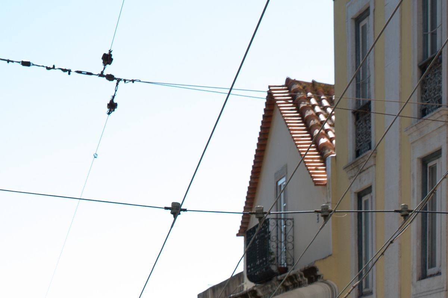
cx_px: 672
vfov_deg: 10.0
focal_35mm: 130
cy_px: 534
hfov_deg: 14.7
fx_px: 1617
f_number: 5.6
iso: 200
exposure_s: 1/320
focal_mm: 35
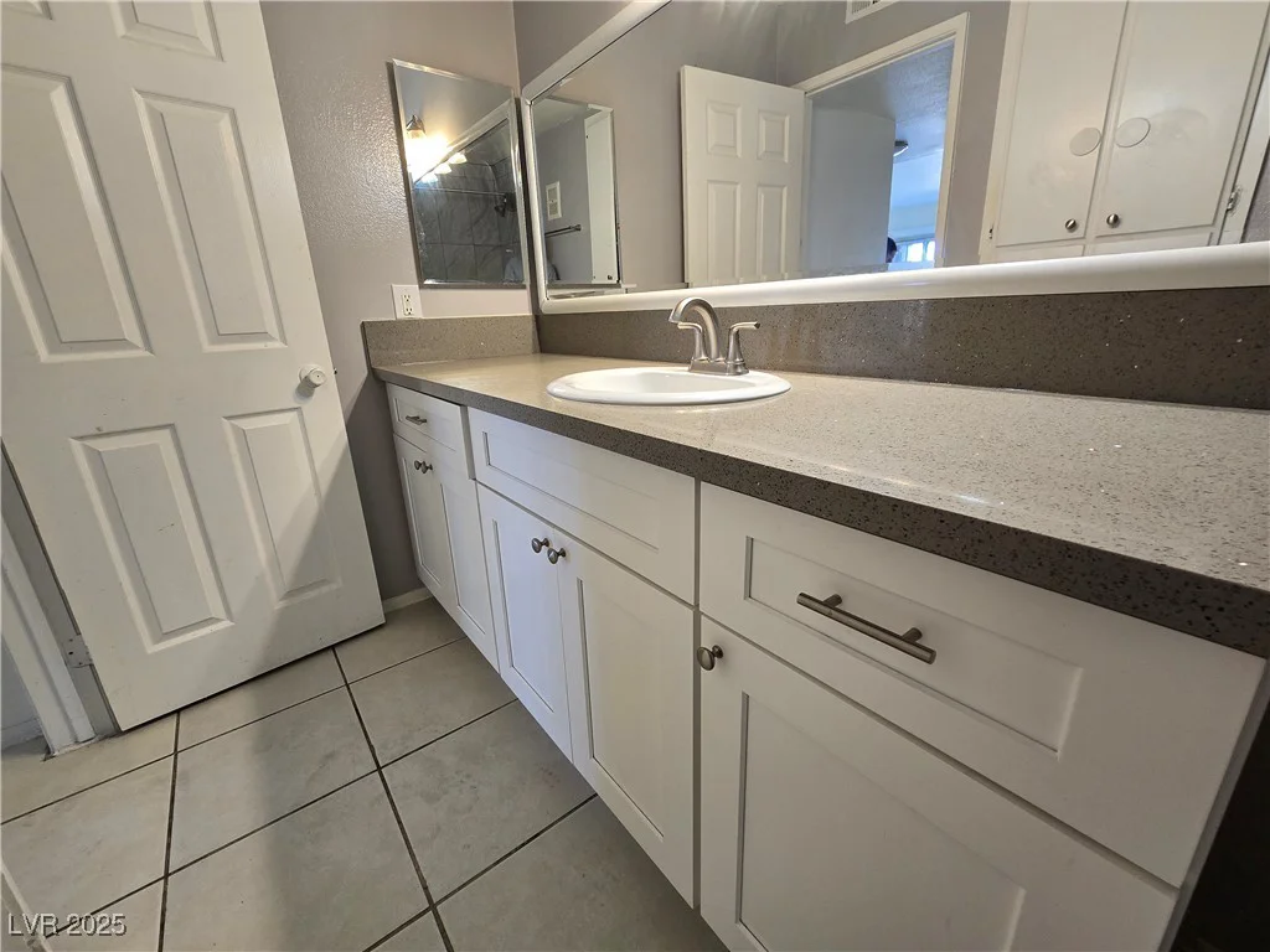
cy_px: 476
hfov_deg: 106.2
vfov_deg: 89.9
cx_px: 635
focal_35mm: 13
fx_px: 477
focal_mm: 2.2
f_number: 2.2
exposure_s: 1/60
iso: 160
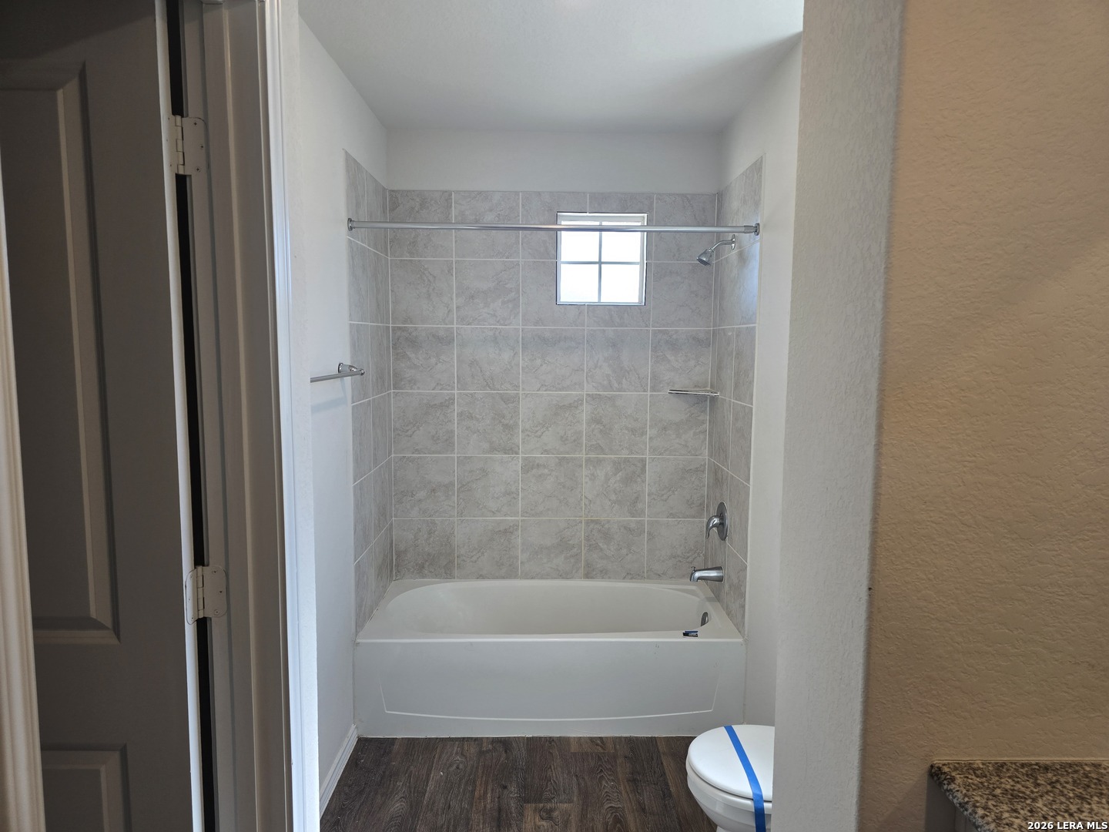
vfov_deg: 58.9
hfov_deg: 73.9
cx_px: 554
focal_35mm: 23
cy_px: 416
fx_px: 737
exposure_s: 1/120
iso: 64
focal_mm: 6.3
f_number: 1.7
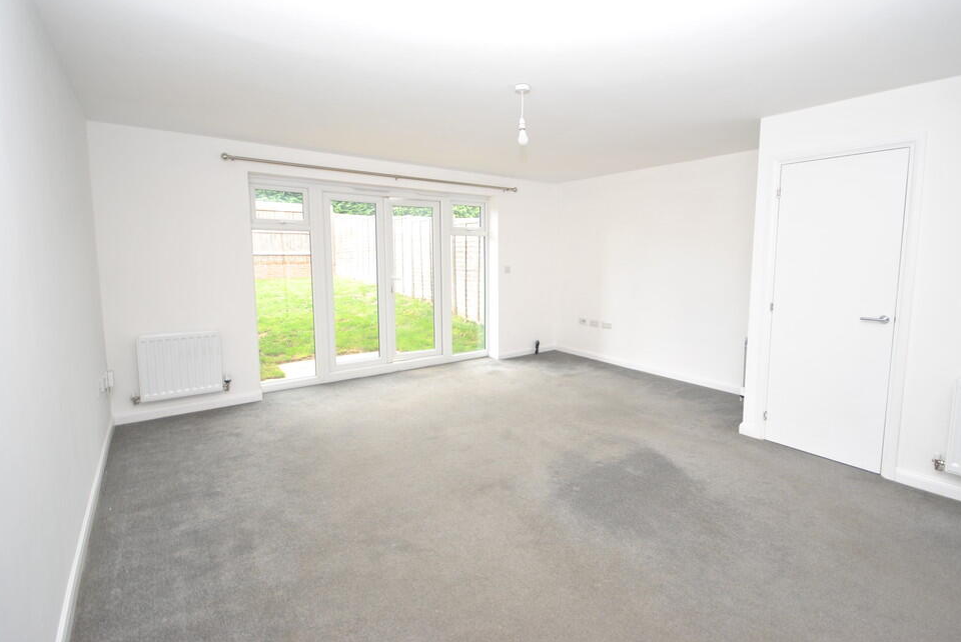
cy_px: 306
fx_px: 427
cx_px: 508
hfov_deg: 96.6
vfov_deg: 73.8
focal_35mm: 16
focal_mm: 10
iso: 200
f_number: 4
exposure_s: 1/60
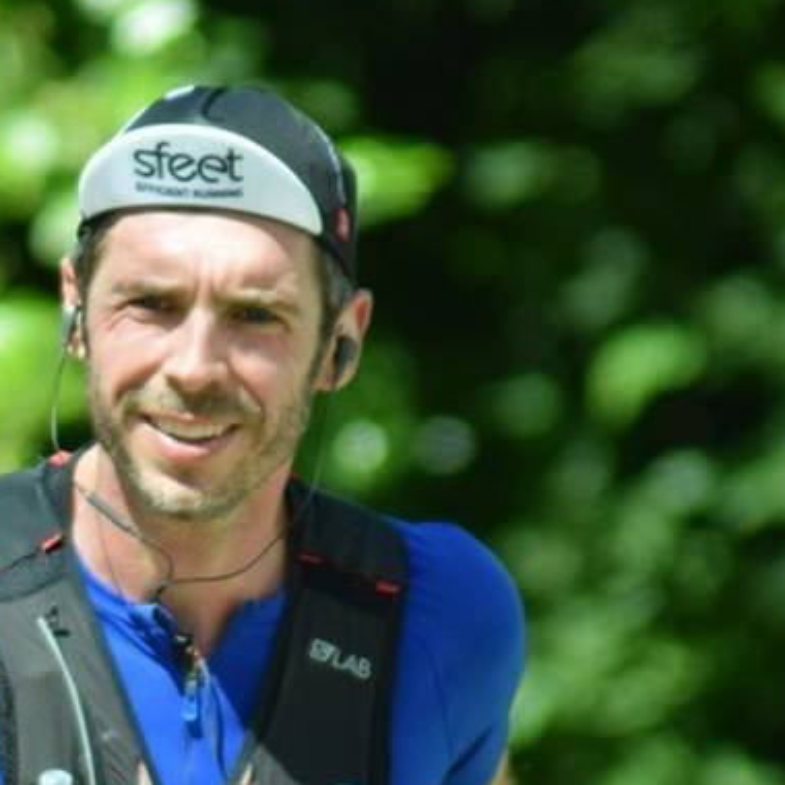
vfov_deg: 1.4
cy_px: 671
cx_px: -103
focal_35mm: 1209
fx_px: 31019
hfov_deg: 1.4
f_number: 5.6
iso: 500
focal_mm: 300
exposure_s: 1/1000
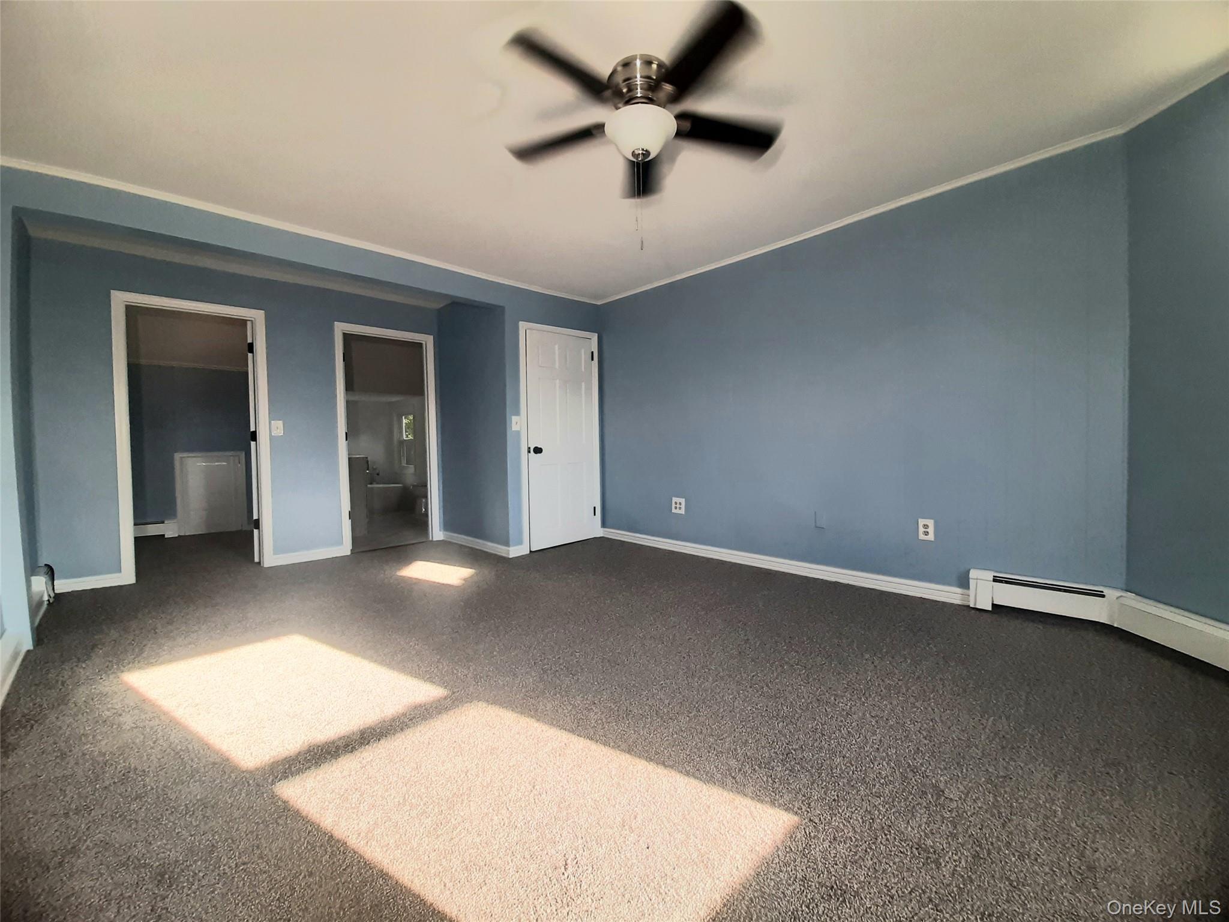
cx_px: 614
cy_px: 461
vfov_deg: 89.9
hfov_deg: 106.2
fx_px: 462
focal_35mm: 13
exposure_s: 1/120
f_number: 2.2
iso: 64
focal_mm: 1.42
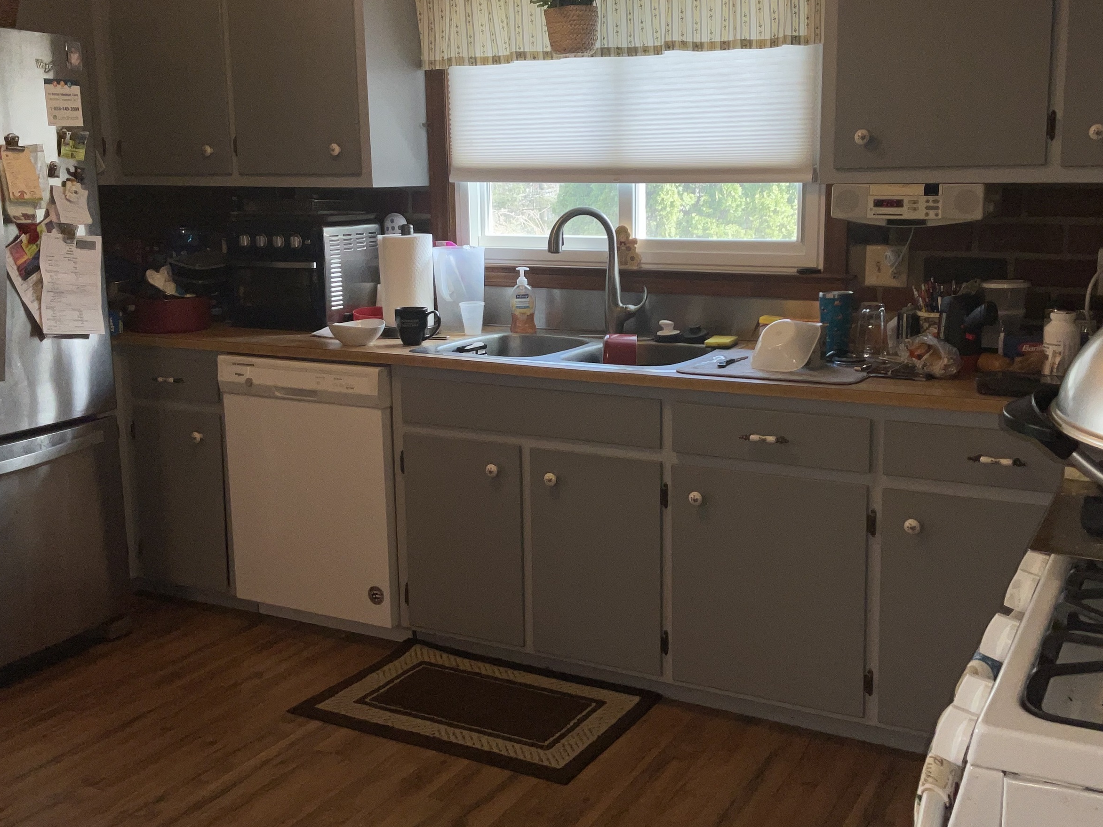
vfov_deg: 37.7
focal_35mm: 38
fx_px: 1211
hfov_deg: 49.0
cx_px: 583
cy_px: 375
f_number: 1.8
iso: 16
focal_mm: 3
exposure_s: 1/72
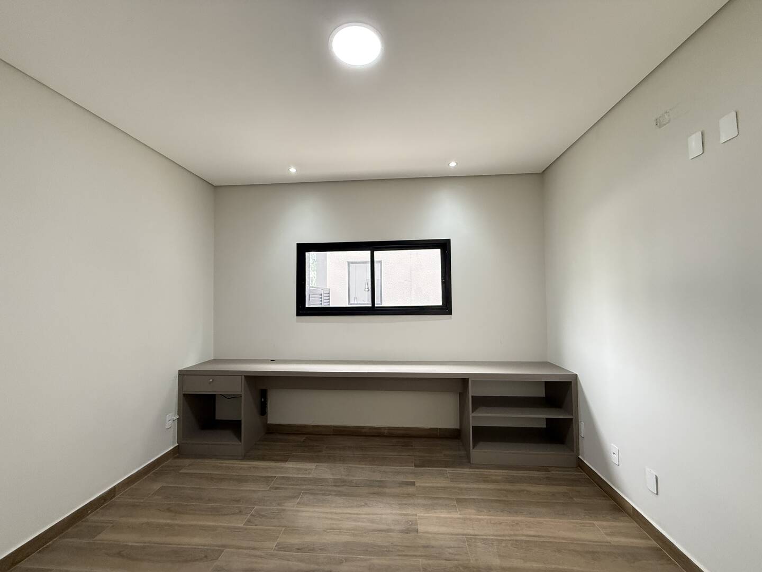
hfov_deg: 102.1
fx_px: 308
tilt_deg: +3.2
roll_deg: +0.5
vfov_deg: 85.7
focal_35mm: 14
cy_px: 286
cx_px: 381
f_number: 2.2
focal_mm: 2.22
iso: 320
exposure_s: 1/120
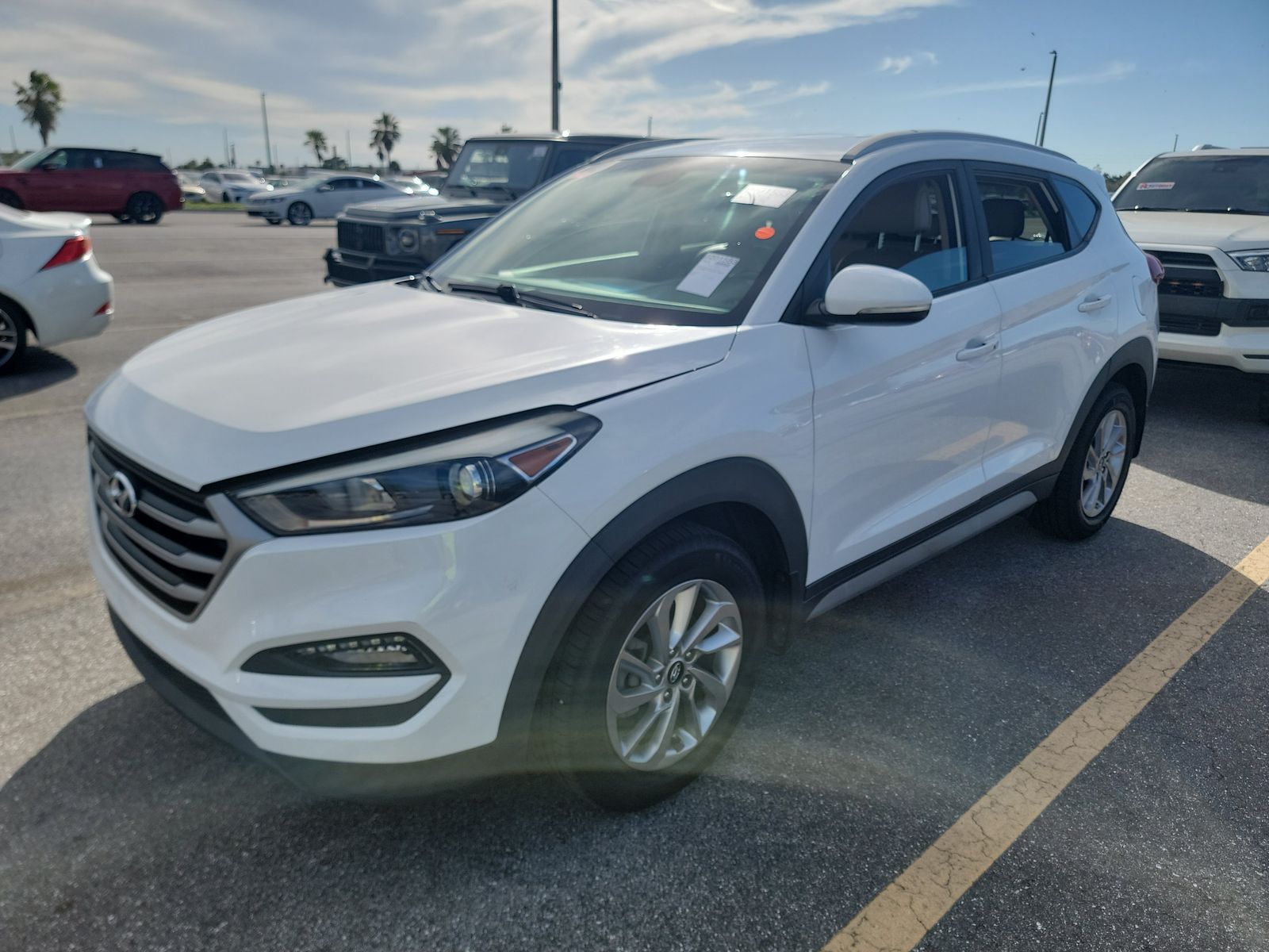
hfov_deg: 71.6
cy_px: 476
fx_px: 880
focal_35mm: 24
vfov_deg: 56.8
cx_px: 634
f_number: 1.8
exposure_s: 1/1300
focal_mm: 6.7
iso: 50
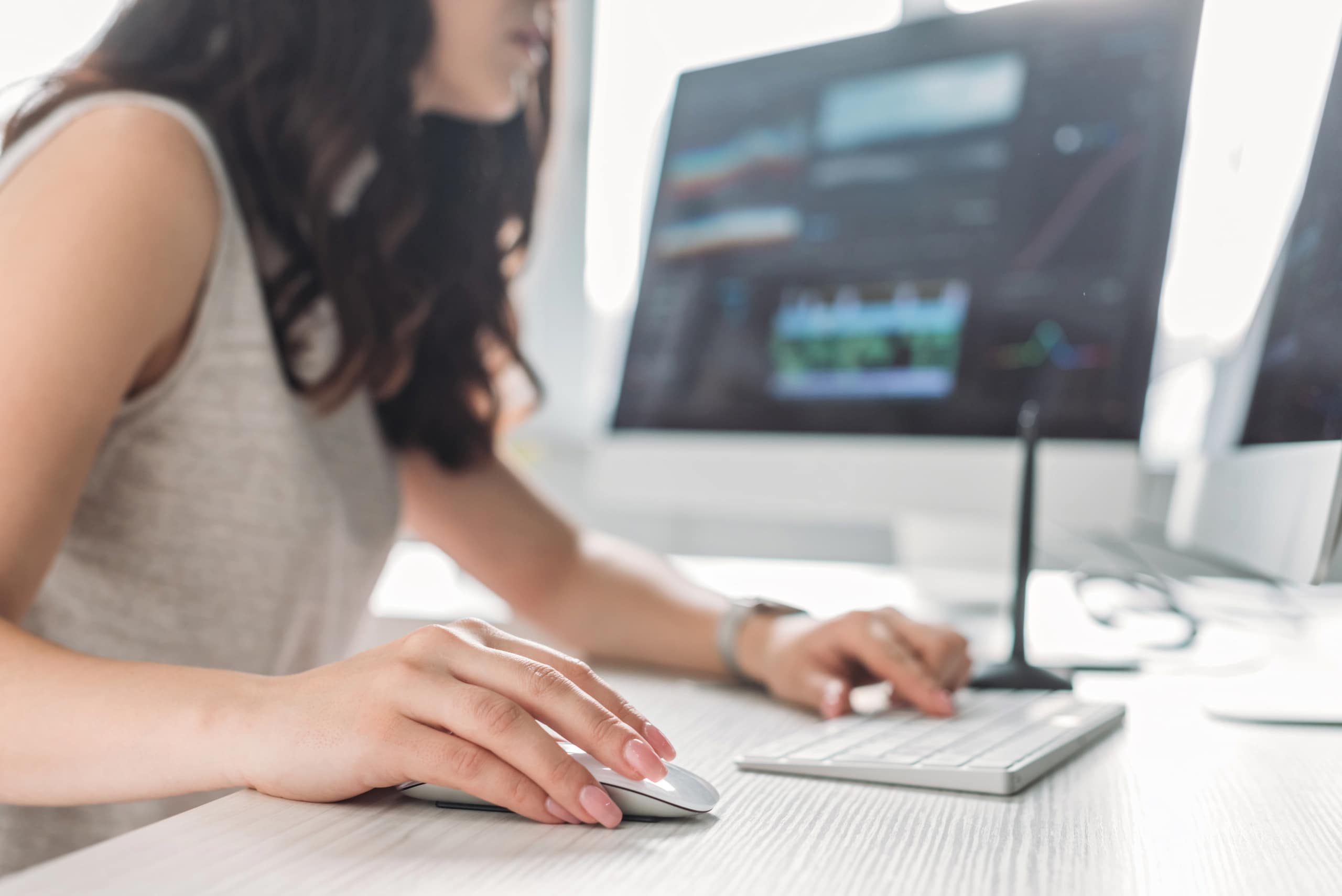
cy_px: 448
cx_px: 671
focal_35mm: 50
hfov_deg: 39.6
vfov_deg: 27.0
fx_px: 1865
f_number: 3.5
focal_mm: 50
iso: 640
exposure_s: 1/200
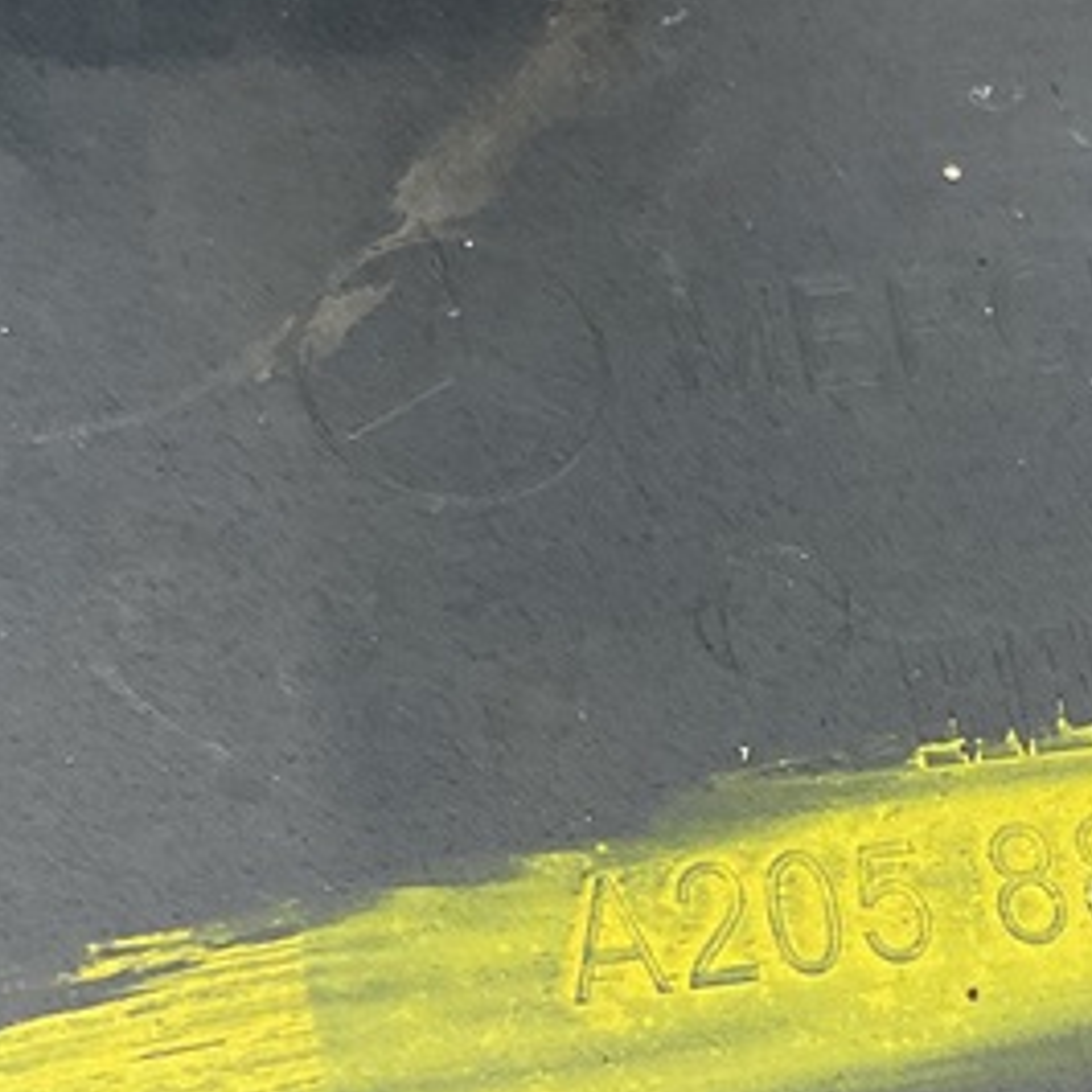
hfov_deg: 17.7
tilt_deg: -57.2
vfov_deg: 17.8
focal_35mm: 97
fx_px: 3462
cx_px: 936
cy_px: 813
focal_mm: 3
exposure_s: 1/60
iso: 125
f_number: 1.8
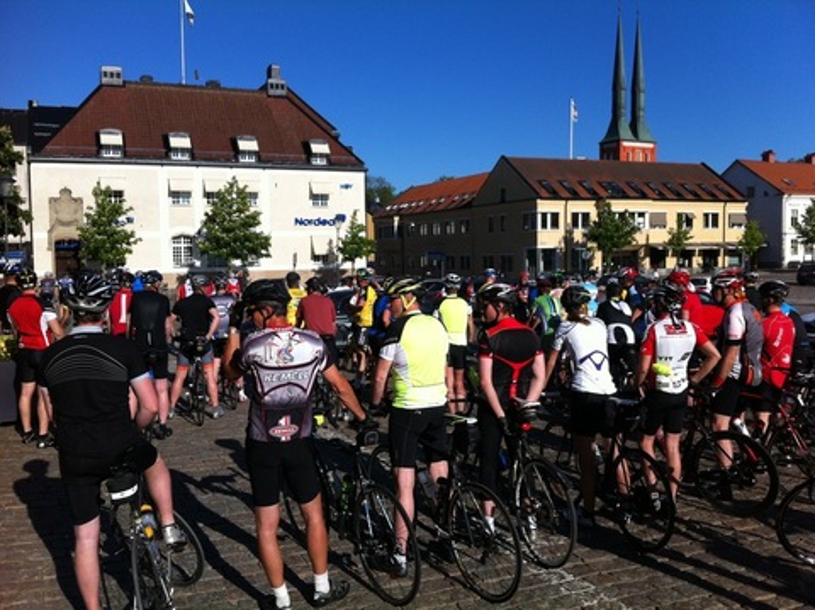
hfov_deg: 52.7
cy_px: 305
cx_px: 408
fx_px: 823
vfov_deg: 40.6
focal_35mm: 35
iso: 80
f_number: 2.8
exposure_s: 1/1885
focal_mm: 3.85
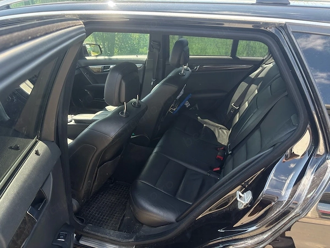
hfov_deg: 67.3
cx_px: 165
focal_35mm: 26
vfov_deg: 53.1
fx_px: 248
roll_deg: +0.8
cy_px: 124
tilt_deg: -24.7
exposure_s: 1/304
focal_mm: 5.96
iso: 64
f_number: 1.6
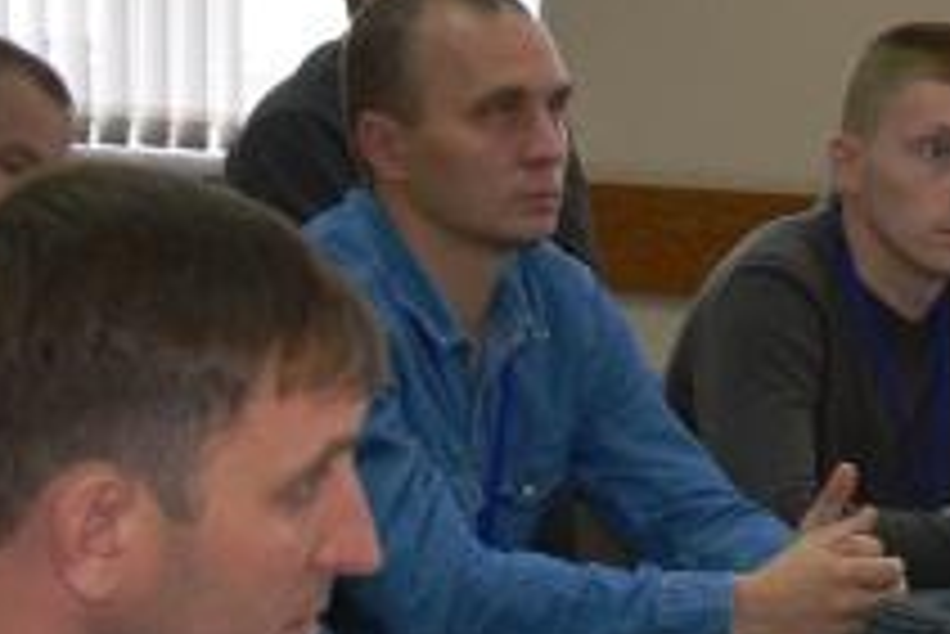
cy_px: 110
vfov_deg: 7.0
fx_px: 5187
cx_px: 1238
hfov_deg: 10.2
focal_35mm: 196
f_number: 4
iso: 280
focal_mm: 27
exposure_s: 1/125
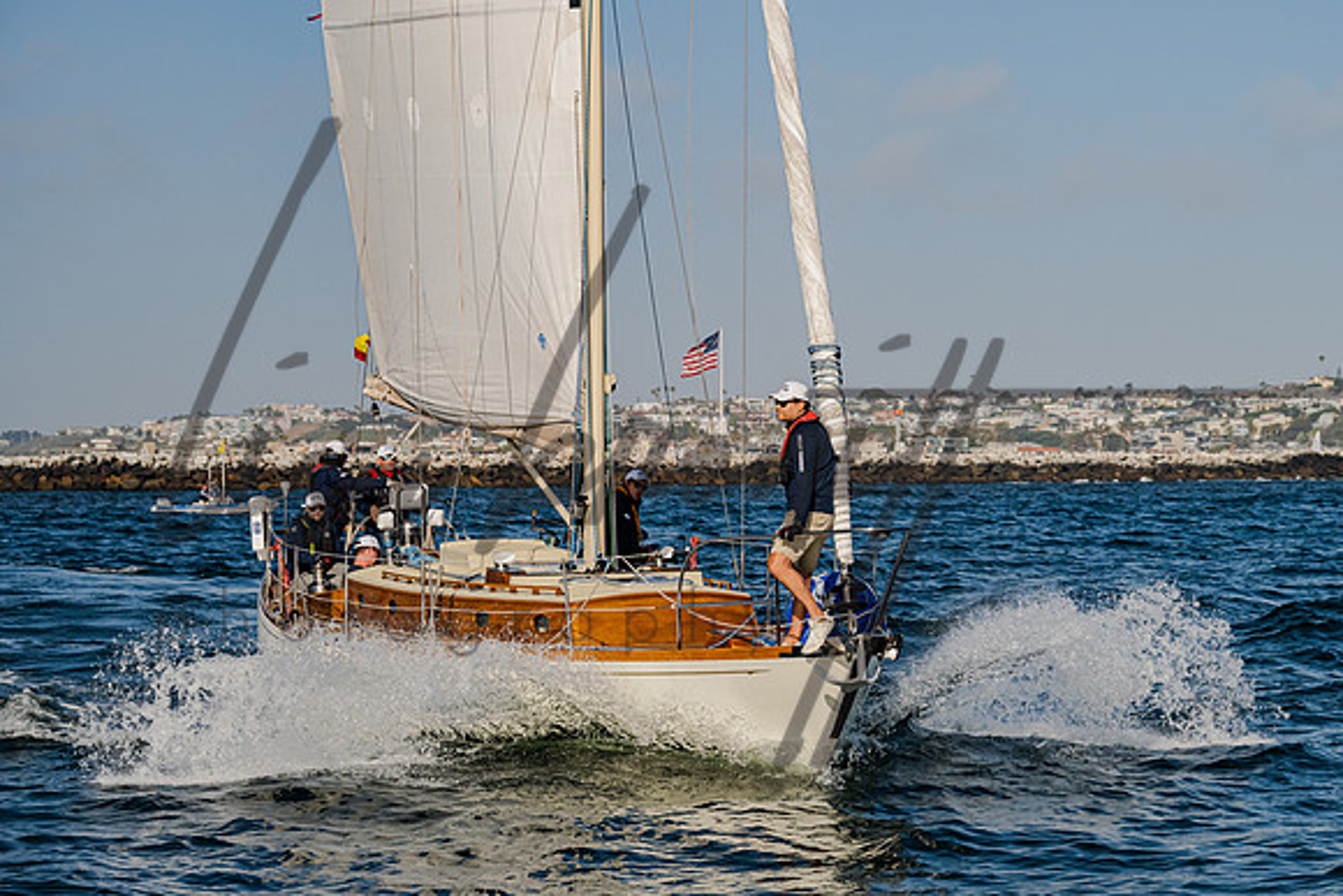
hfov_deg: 21.3
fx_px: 3569
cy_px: 421
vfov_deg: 14.3
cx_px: 767
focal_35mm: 96
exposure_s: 1/3200
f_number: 6.3
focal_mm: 79
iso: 400
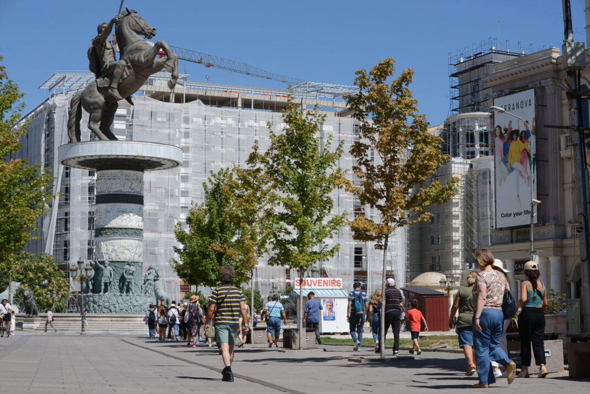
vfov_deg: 19.5
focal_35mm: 70
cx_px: 295
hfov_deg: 28.8
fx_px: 1148
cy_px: 197
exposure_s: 1/500
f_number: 13
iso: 320
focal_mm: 70
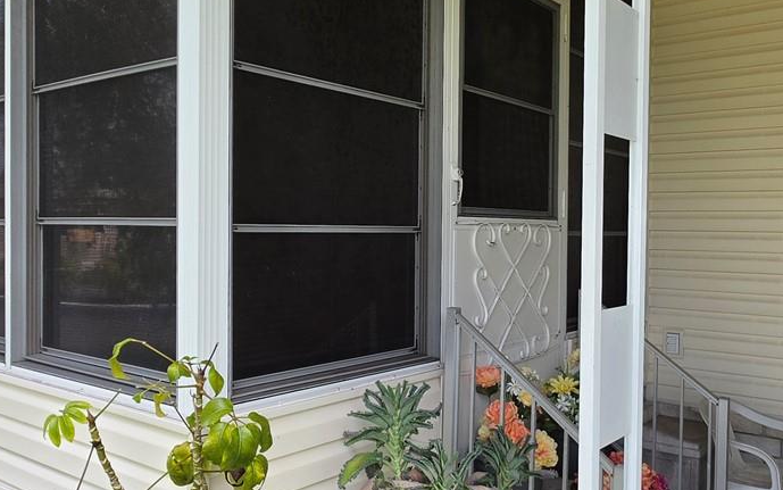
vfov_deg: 39.4
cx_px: 476
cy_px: 251
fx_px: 683
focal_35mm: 32
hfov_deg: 59.1
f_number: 1.9
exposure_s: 1/362
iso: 32
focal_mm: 2.2
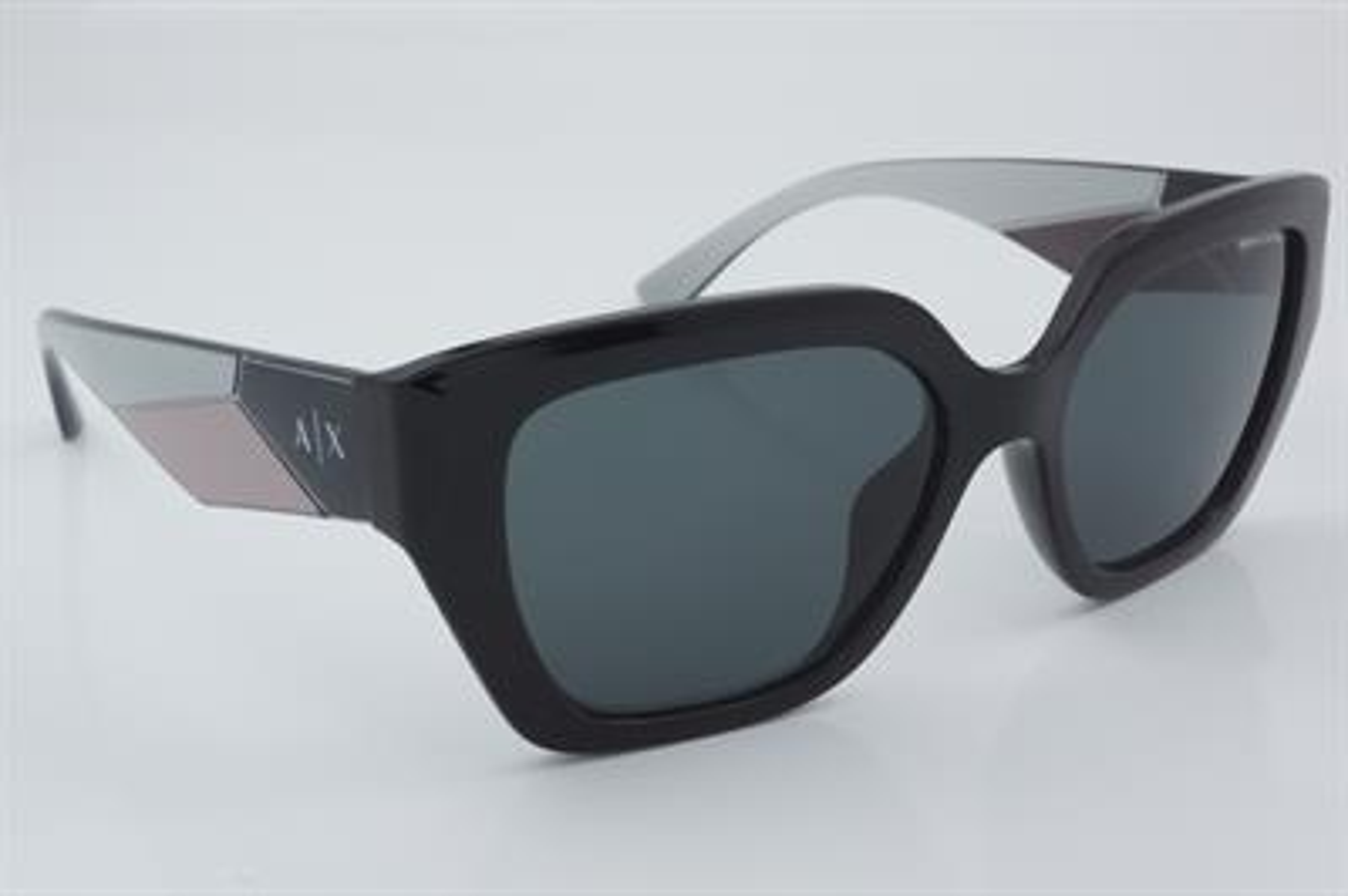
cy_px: 448
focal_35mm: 60
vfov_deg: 22.6
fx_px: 2245
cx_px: 674
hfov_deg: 33.4
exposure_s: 1/4
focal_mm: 40
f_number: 32
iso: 100
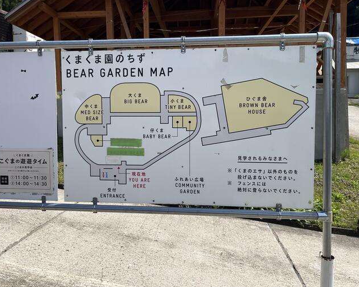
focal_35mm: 28
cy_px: 145
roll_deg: +0.3
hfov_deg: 62.2
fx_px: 298
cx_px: 172
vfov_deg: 51.6
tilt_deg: -2.7
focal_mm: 5.1
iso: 50
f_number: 1.6
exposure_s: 1/3745
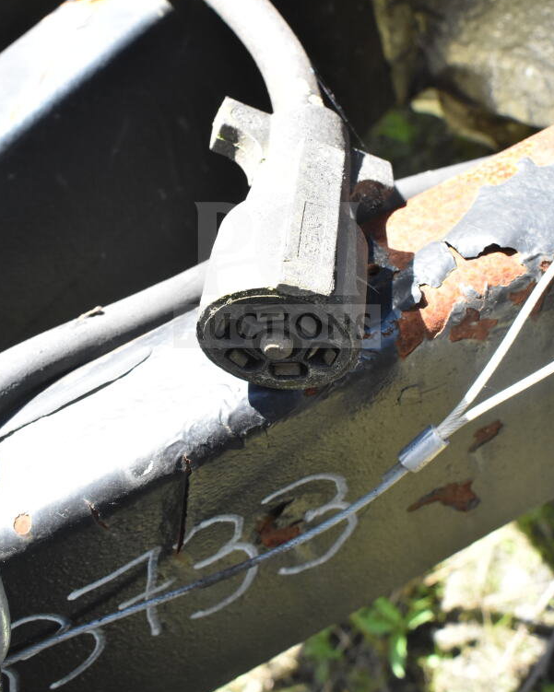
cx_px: 277
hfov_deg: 31.5
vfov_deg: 38.6
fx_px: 984
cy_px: 275
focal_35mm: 48
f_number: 9
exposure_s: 1/320
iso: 1600
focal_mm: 28
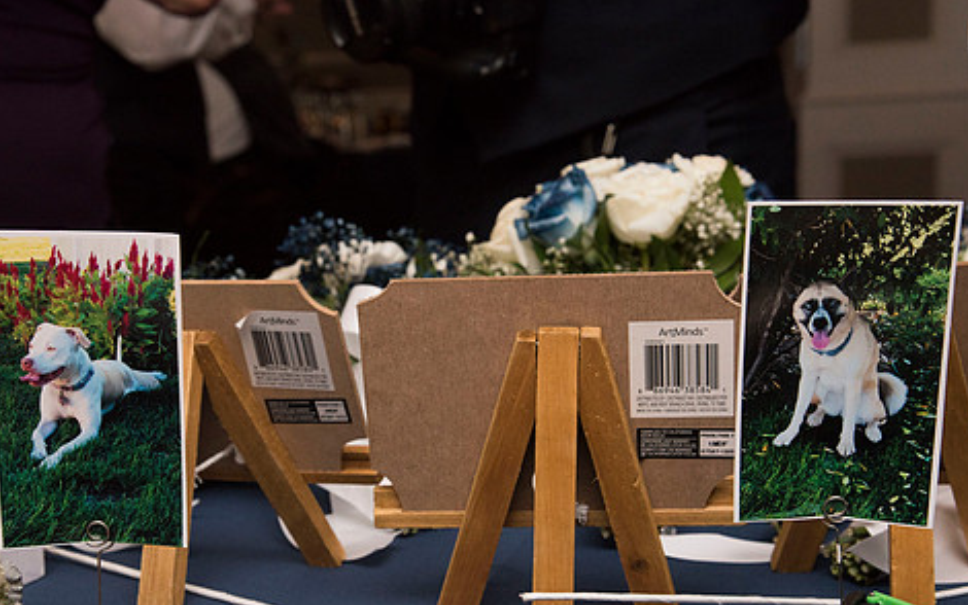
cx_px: 408
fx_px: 1926
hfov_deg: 28.2
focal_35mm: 73
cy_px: 363
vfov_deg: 17.8
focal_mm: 58
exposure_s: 1/160
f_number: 9
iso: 1000
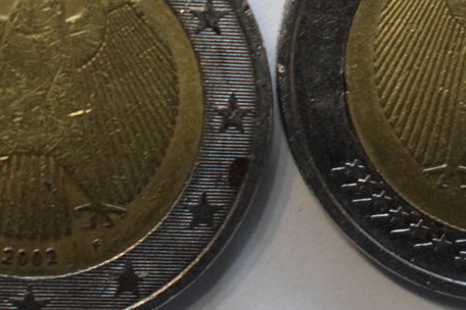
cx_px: 294
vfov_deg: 7.6
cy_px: 37
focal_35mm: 181
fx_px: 2344
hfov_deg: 11.3
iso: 3200
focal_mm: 55
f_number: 5.6
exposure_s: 1/100
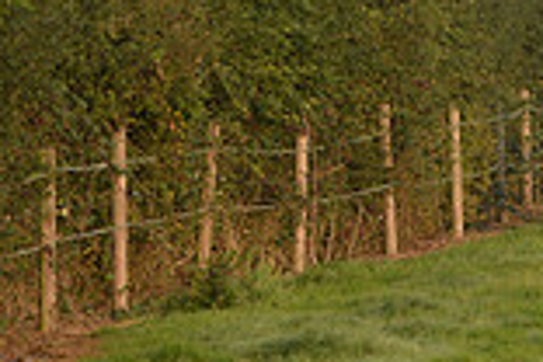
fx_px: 11206
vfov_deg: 1.8
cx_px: 1002
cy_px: -139
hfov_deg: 2.8
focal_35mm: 743
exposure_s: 1/1250
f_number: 5.6
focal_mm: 200
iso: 1250
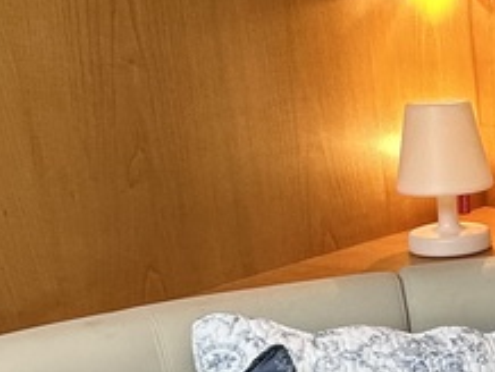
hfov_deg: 22.7
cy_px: 308
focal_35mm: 77
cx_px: 636
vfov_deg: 19.0
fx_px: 1102
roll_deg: +1.4
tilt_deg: -15.2
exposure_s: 1/99
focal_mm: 2.22
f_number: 2.2
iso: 125
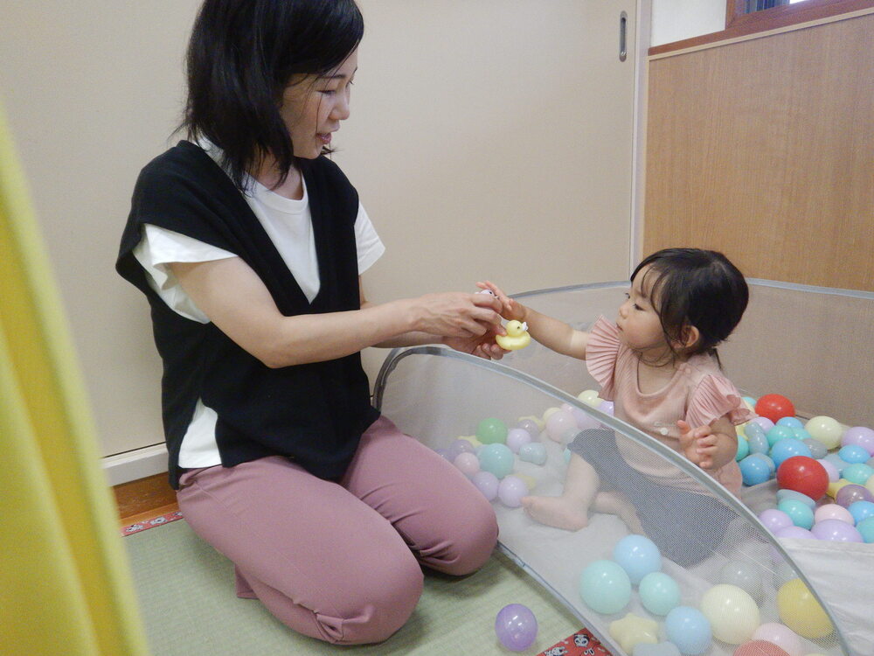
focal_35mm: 24
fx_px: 606
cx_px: 437
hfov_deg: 71.6
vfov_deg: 56.8
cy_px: 328
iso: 200
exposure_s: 1/30
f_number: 2.8
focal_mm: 4.3
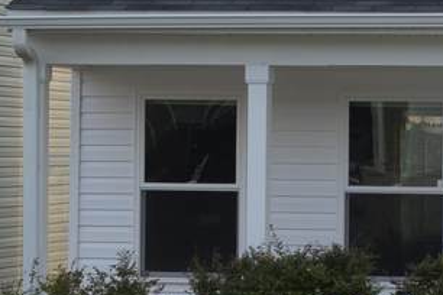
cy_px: 74
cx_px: 486
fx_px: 2313
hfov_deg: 10.8
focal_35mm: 188
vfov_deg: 7.3
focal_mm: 30
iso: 180
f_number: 5.6
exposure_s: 1/125
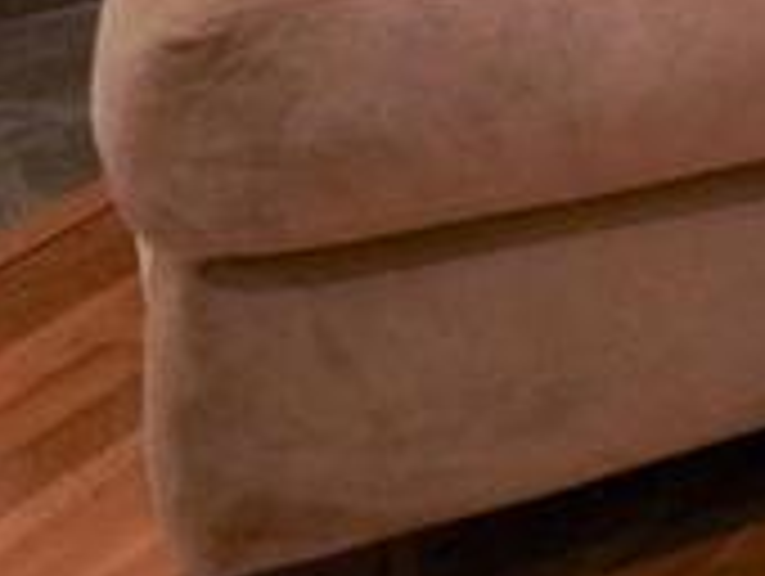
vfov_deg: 9.4
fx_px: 2877
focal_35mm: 130
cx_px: 2511
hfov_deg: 9.9
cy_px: -1066
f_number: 2.8
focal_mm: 16
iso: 3200
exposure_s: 1/160
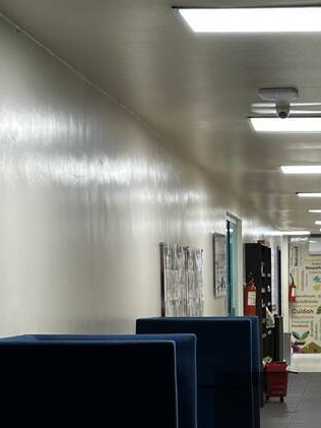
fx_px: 1520
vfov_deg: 15.6
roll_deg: -0.1
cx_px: 317
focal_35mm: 123
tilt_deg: -6.8
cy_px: 475
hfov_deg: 11.9
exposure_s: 1/60
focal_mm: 6.86
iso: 100
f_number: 1.78
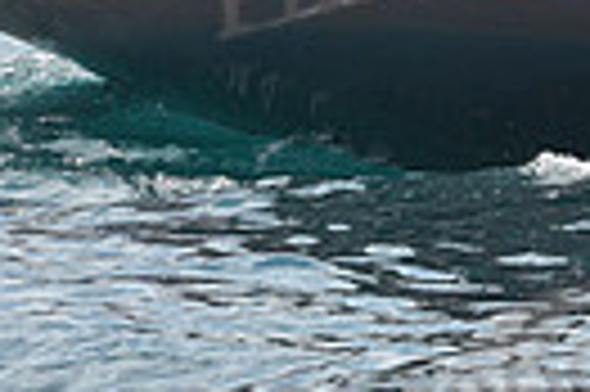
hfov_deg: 4.6
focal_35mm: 443
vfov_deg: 3.1
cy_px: -376
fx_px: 7251
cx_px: 1081
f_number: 7.1
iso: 250
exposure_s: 1/1250
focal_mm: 100
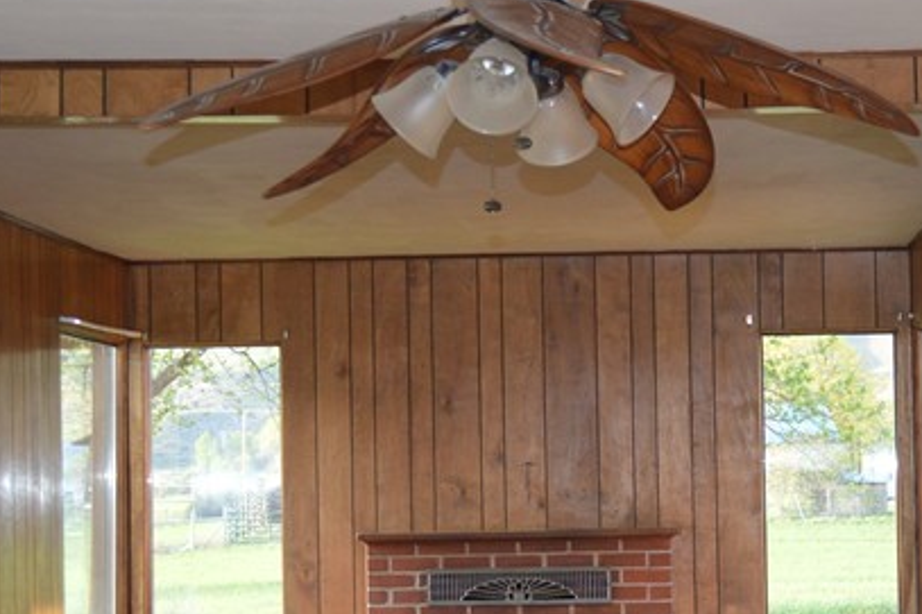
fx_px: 2458
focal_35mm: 96
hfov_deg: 21.0
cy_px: 458
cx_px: 746
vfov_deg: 14.2
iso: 400
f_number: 4
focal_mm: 24
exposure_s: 1/80
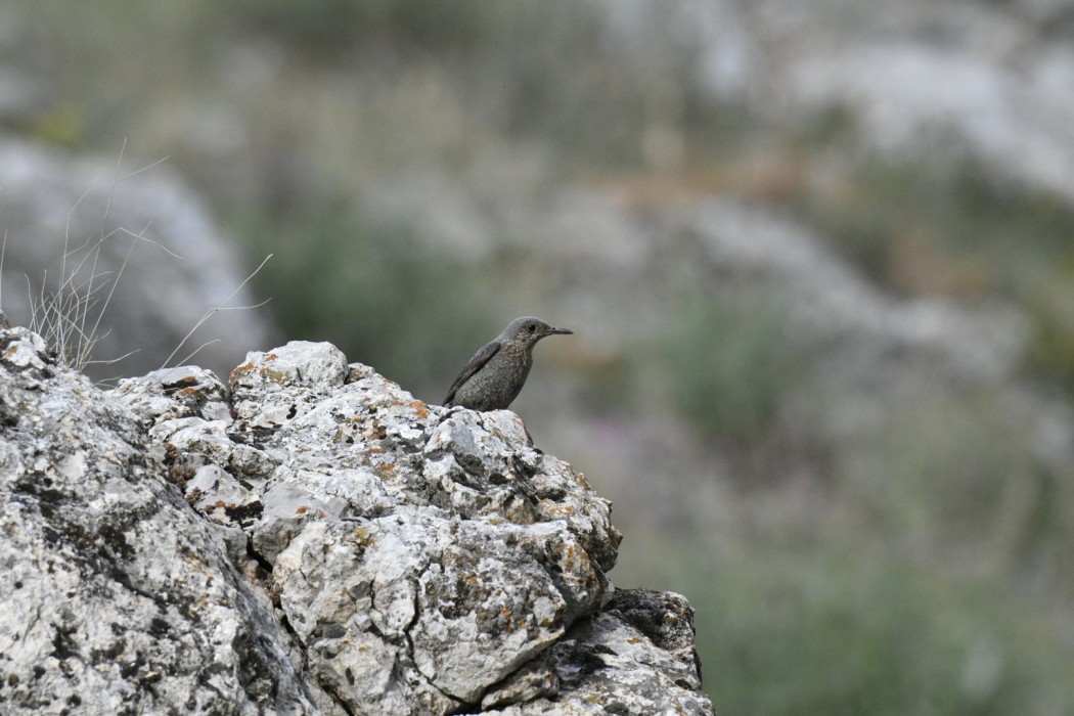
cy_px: 358
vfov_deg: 1.5
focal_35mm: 900
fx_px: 26848
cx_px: 537
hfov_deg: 2.3
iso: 2200
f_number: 9
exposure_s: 1/1000
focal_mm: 600
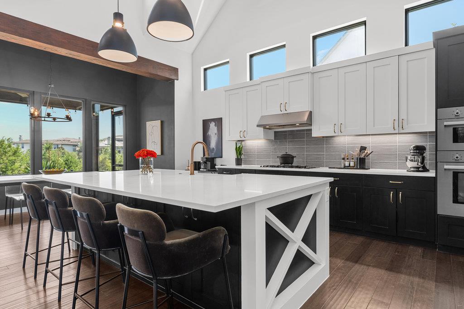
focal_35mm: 20
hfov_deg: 85.1
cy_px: 154
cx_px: 232
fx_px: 253
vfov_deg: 63.0
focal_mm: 19.6
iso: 400
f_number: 8
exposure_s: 1/13
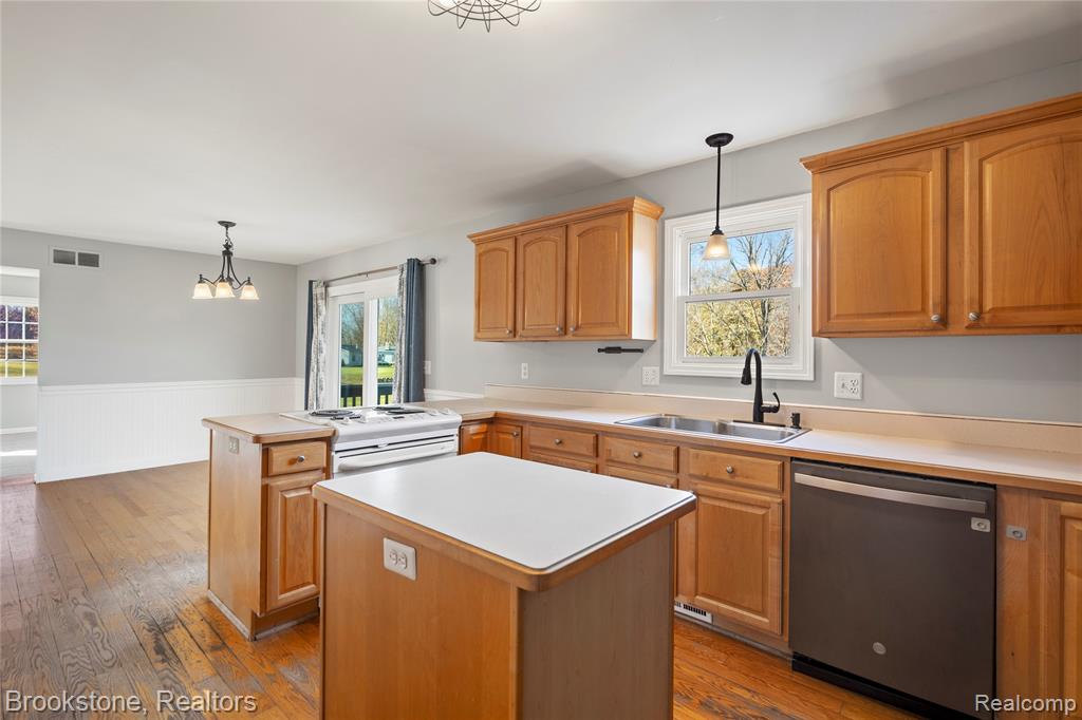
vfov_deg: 73.7
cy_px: 360
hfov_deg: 96.8
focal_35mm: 16
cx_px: 541
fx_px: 481
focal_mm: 16
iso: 100
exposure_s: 1/3
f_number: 4
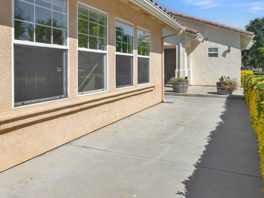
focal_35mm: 29
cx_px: 160
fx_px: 221
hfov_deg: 61.1
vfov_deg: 47.9
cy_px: 76
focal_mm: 21
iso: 200
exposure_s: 1/320
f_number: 8
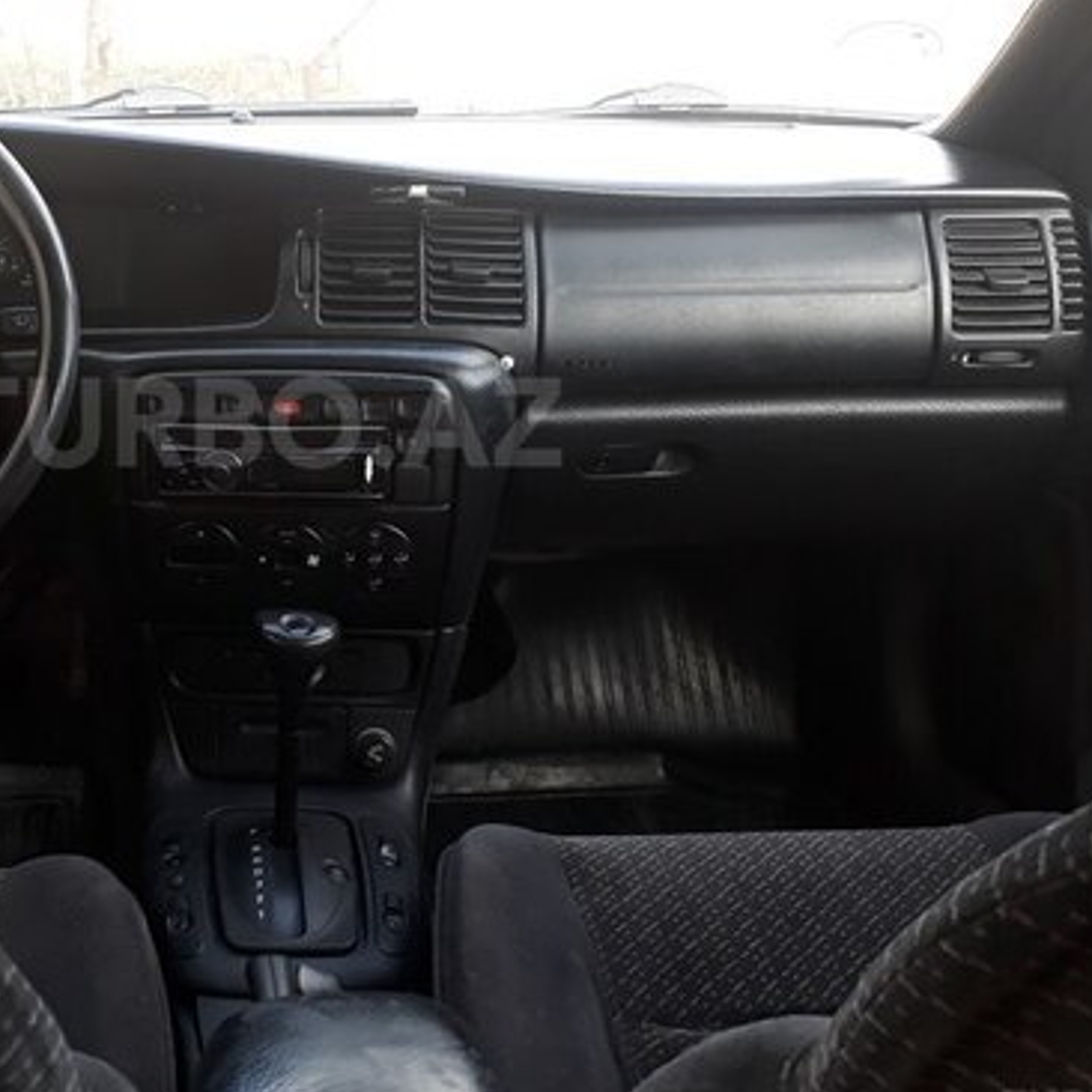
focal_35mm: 43
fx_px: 1535
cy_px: 422
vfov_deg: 39.0
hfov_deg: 38.1
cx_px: 257
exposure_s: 1/50
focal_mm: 3.6
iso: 64
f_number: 1.9
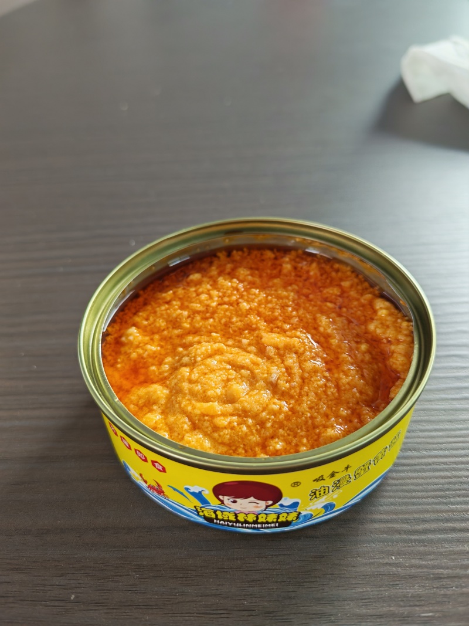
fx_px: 488
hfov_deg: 51.3
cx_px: 234
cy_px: 313
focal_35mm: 27
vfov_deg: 65.3
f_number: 1.9
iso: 1000
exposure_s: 1/50
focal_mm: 6.12
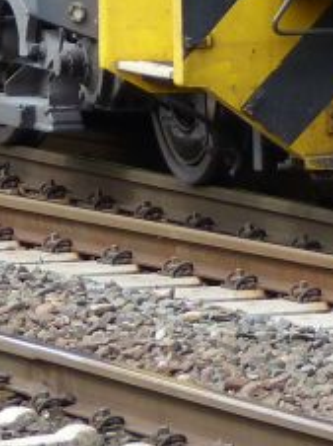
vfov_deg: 2.5
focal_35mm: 798
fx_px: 10255
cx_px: 221
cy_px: -432
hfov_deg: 1.9
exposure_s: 1/500
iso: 100
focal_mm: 27
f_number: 2.8
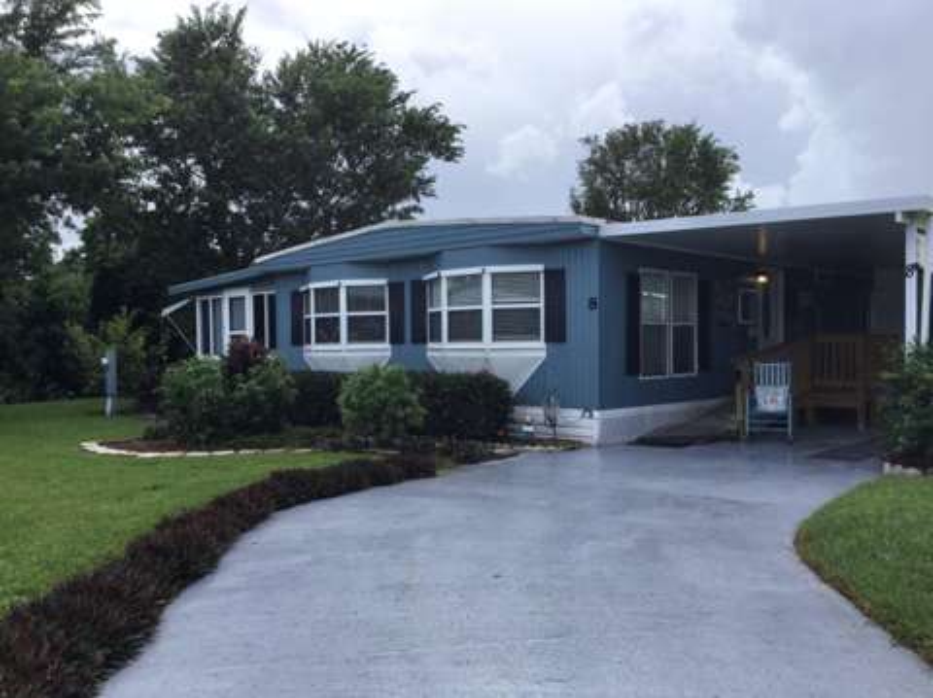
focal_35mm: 31
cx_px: 466
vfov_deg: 45.4
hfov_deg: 58.4
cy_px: 349
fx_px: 835
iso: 25
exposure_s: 1/519
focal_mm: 3.3
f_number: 2.4
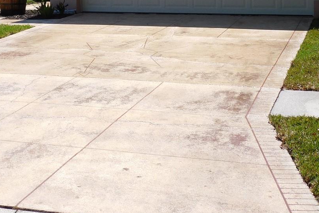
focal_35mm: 82
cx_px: 83
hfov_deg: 24.5
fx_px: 726
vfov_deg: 16.2
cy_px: -18
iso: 125
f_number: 3.8
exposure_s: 1/1000
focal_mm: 7.2
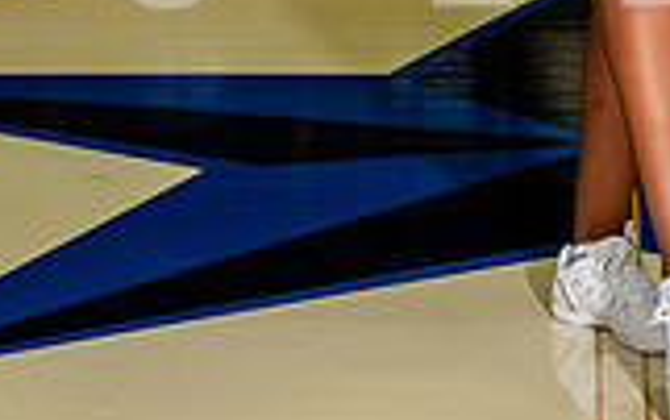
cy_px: -412
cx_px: 583
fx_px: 3637
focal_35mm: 199
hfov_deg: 10.5
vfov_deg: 6.4
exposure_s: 1/320
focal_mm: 70
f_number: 7.1
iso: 800
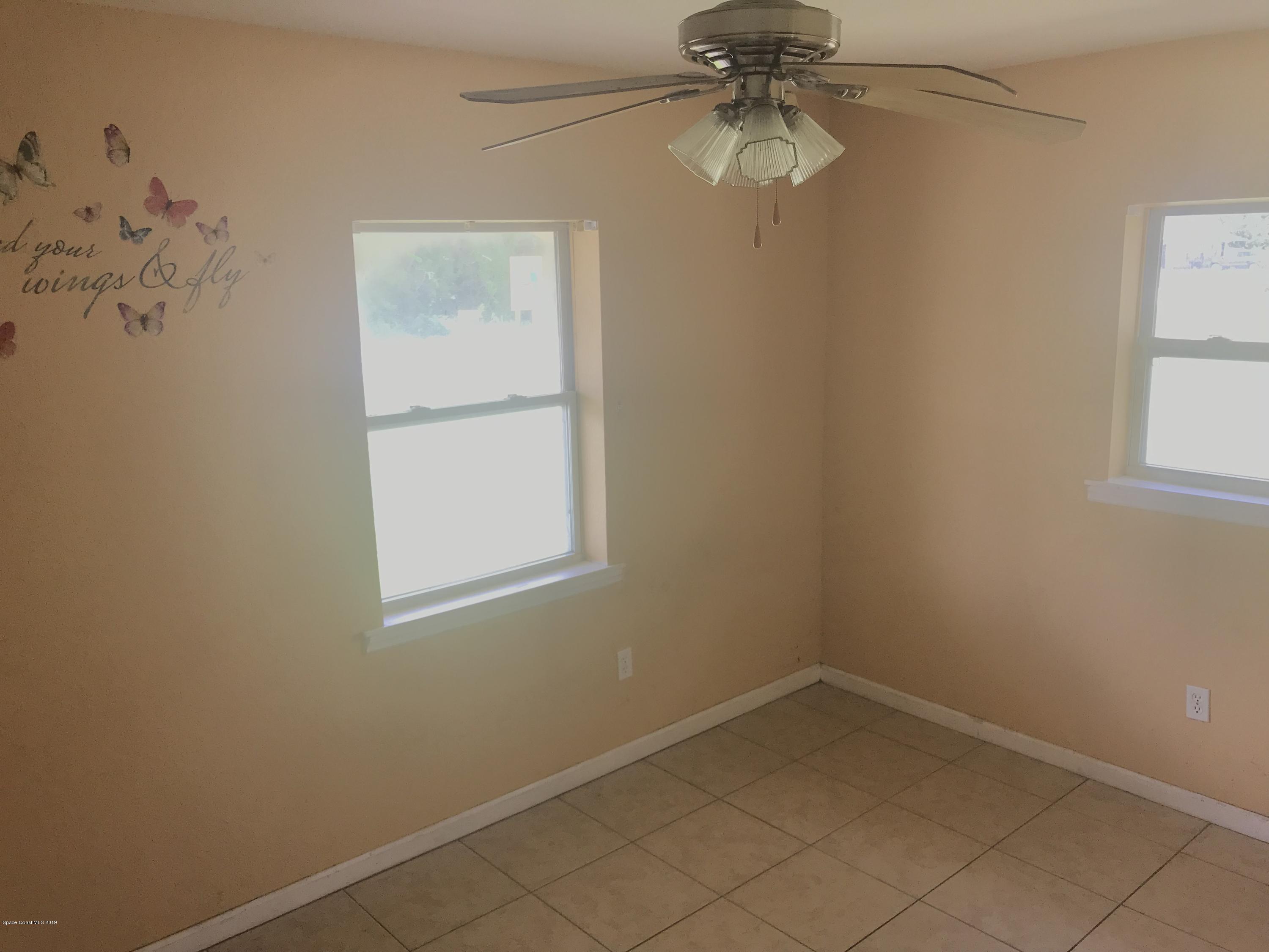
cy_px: 476
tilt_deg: -12.0
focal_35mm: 28
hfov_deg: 63.4
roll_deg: +1.4
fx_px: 1026
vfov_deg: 49.7
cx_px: 634
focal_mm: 3.99
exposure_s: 1/120
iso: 25
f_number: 1.8
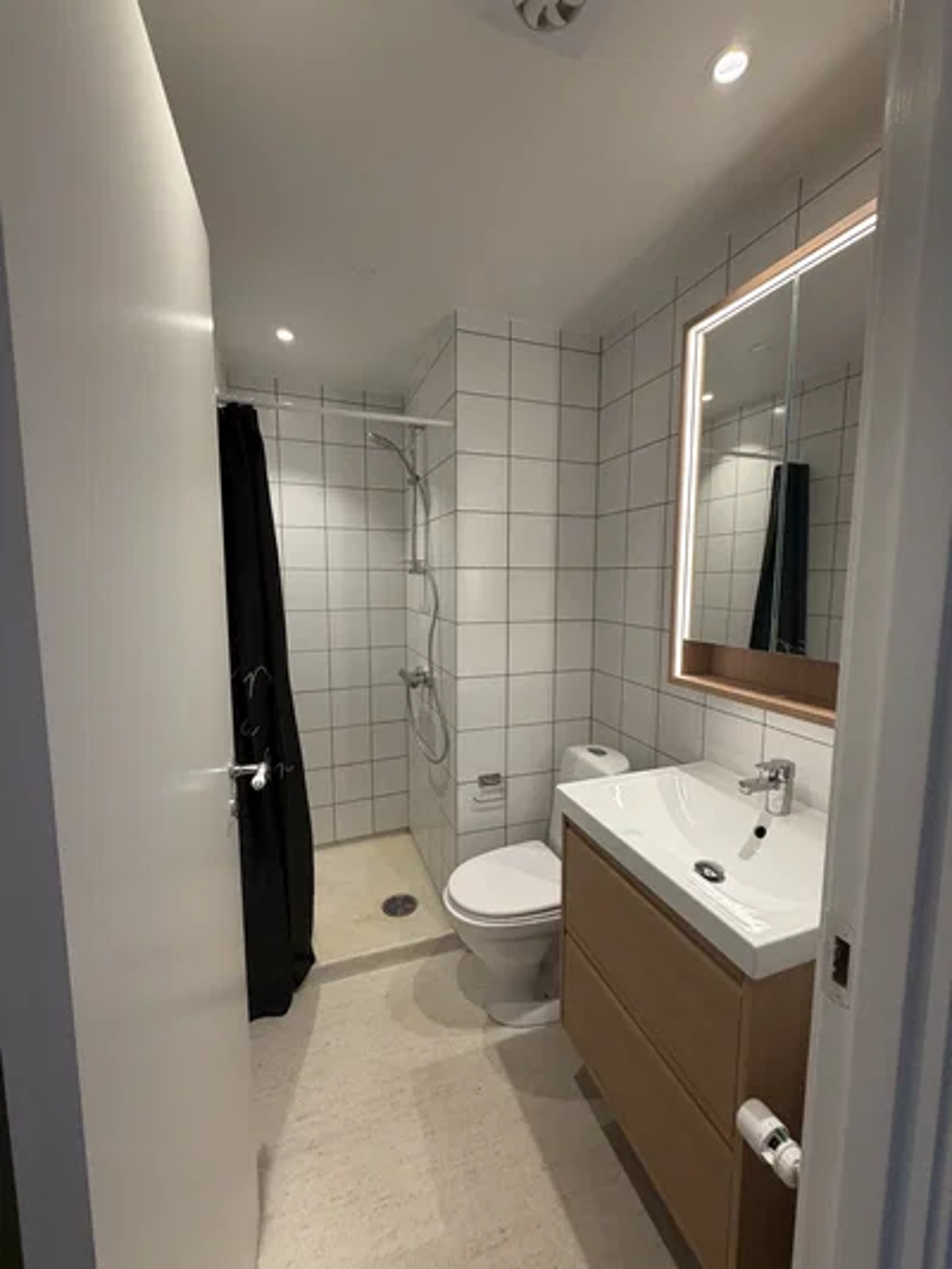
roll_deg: +1.2
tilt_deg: -2.1
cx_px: 476
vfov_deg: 102.1
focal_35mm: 14
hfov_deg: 85.7
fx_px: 513
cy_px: 634
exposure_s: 1/100
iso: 160
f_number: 2.2
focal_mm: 2.22
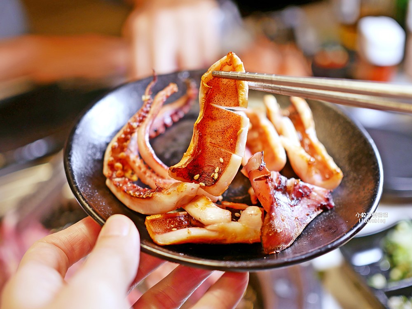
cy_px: 154
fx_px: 595
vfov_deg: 29.1
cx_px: 206
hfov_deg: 38.2
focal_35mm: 50
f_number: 1.8
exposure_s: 1/60
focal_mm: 25
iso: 250
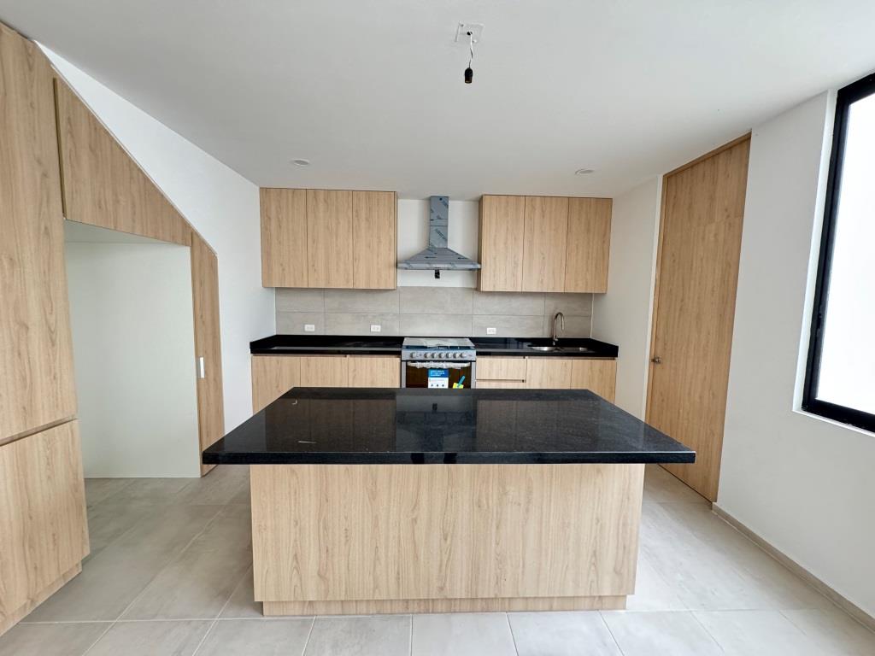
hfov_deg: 102.1
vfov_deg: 85.7
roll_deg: -0.6
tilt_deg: -5.6
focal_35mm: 14
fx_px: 354
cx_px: 438
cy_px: 328
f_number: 2.2
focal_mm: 2.22
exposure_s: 1/73
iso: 320
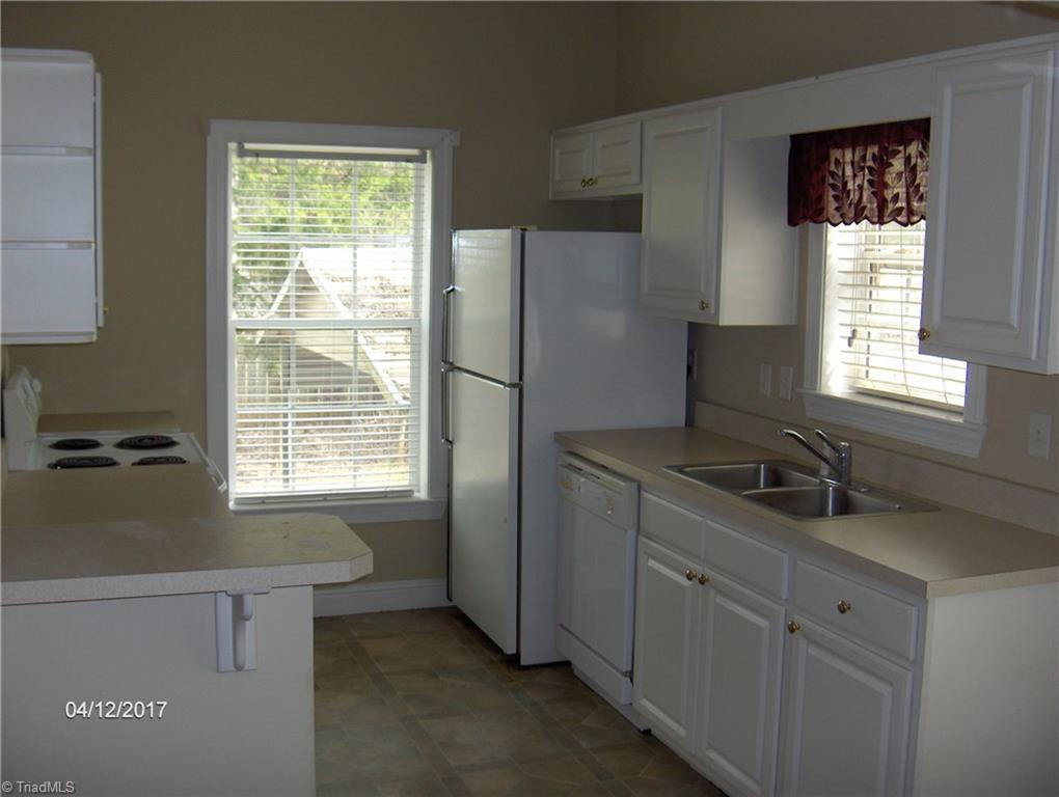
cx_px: 530
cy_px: 398
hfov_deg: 47.8
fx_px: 1195
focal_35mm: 39
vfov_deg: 36.9
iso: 100
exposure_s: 1/60
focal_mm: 8
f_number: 2.8
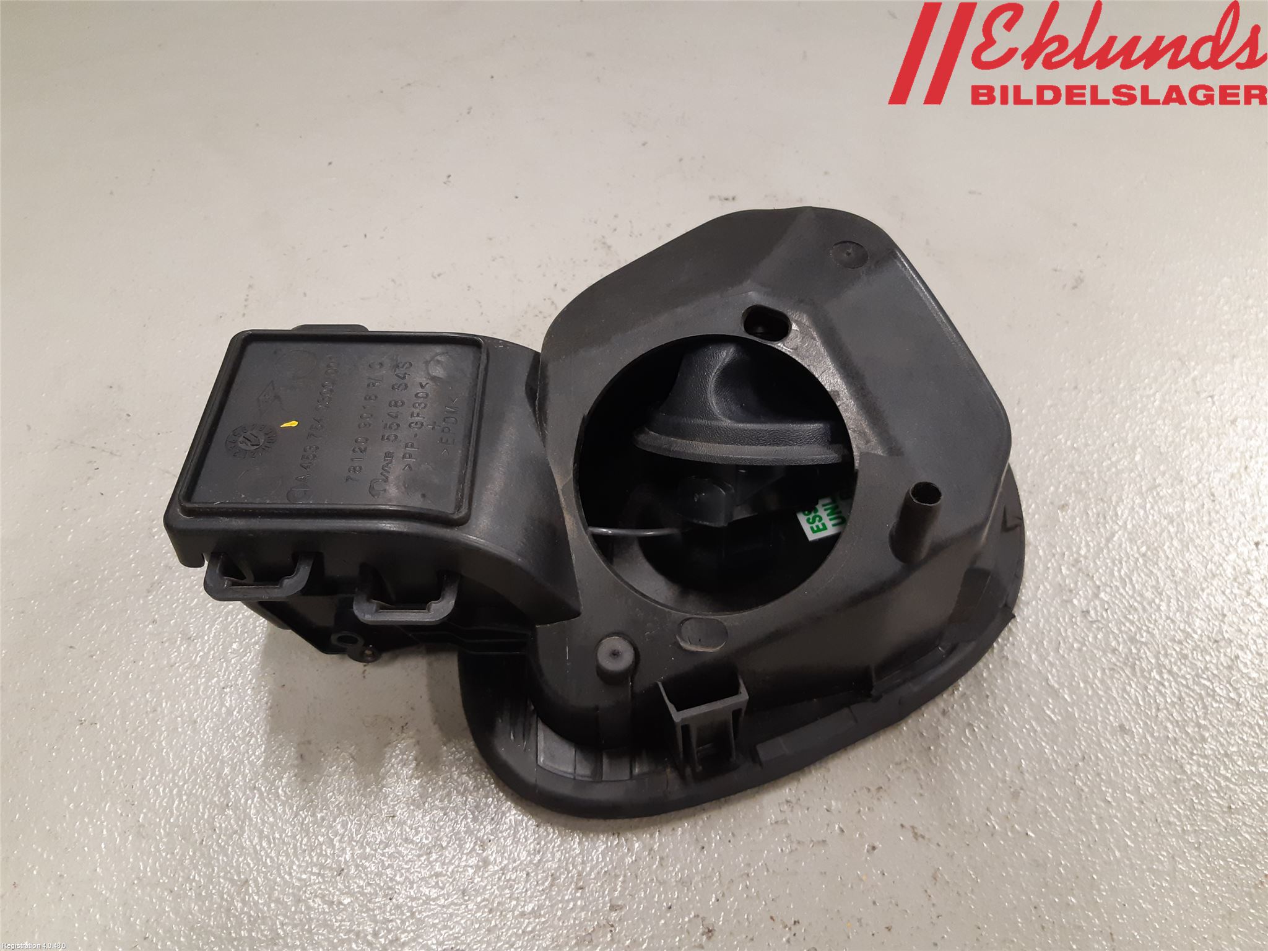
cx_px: 634
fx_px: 952
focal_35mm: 26
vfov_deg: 53.1
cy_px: 476
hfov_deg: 67.3
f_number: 1.7
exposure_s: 1/50
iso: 200
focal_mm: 3.93
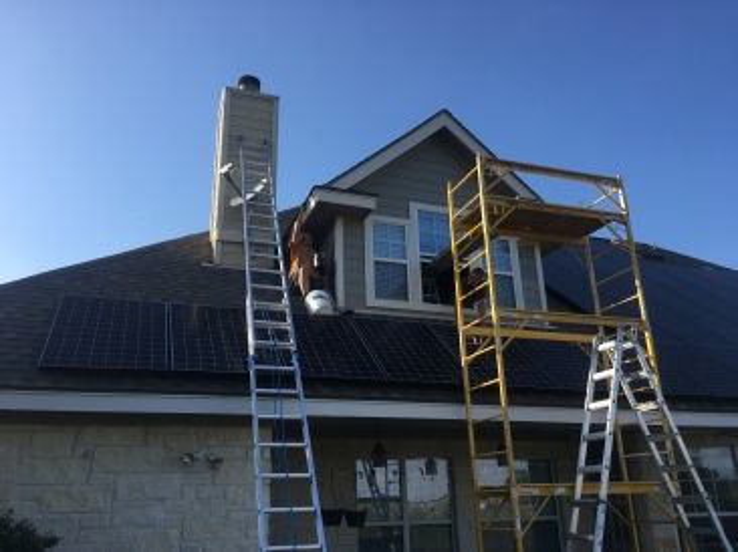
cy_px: 276
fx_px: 618
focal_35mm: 29
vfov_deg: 48.2
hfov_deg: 61.7
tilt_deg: +19.8
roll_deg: +2.9
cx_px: 369
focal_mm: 4.15
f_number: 2.2
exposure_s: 1/761
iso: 25
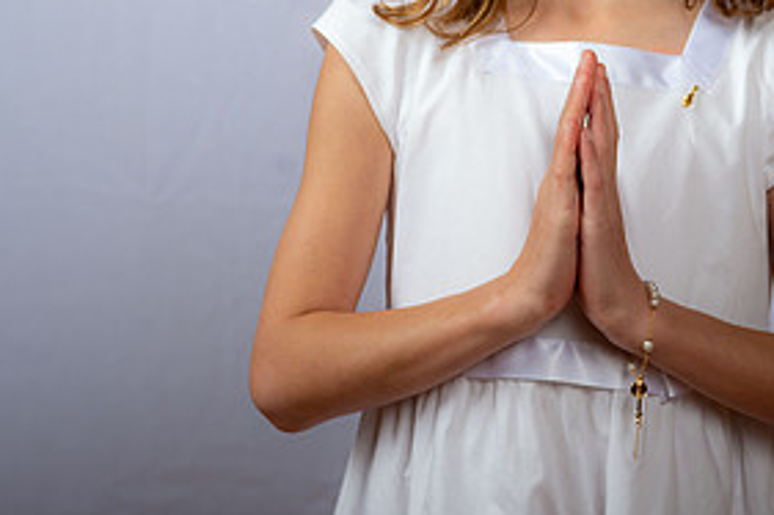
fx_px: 2922
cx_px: 548
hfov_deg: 15.0
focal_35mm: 136
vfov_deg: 10.0
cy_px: 58
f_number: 6.3
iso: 250
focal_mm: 66
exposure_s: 1/200
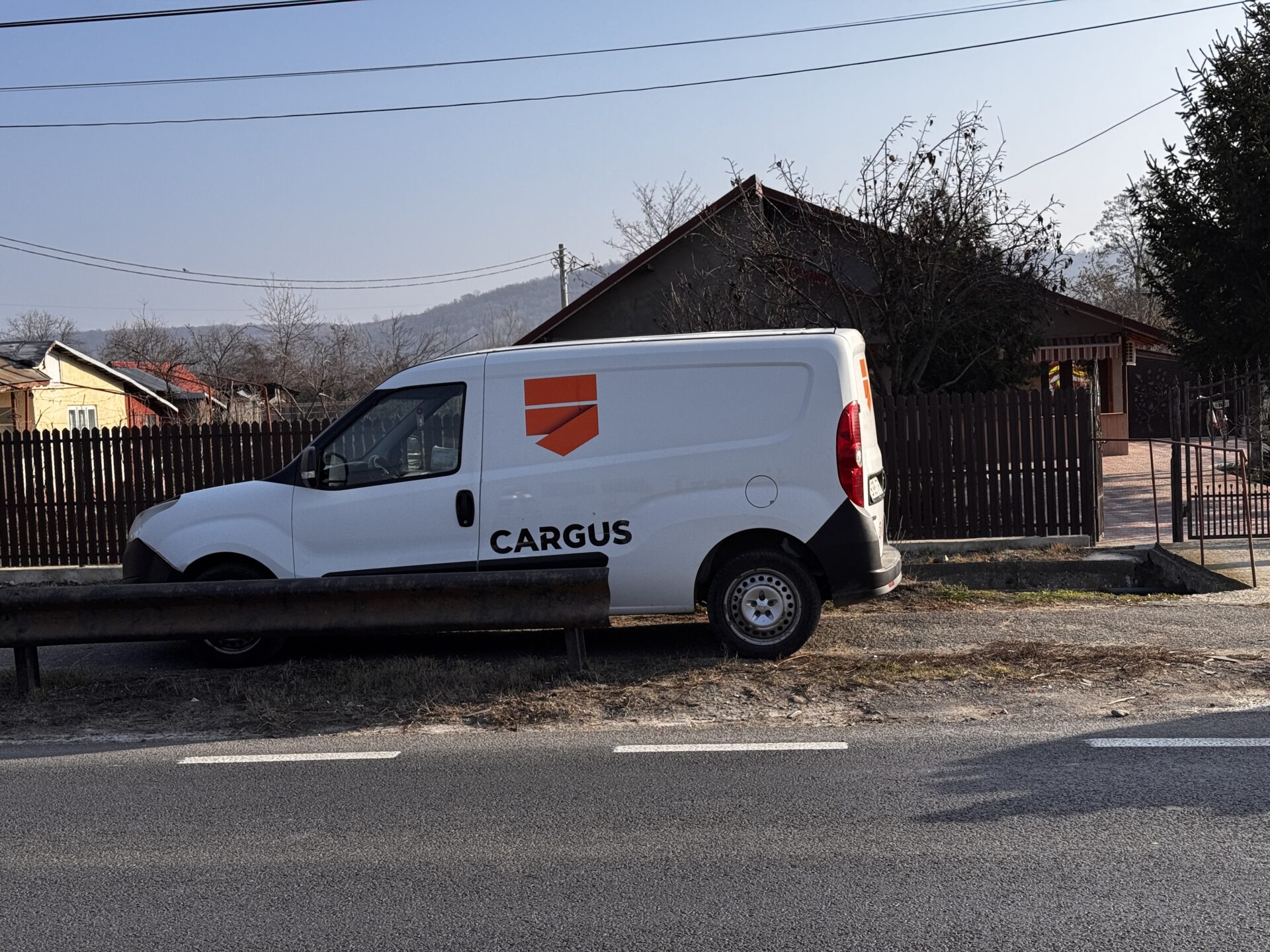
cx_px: 635
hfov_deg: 39.7
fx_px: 1761
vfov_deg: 30.3
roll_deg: +1.4
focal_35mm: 48
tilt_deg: -4.5
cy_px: 476
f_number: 1.78
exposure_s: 1/2959
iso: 64
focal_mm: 6.76
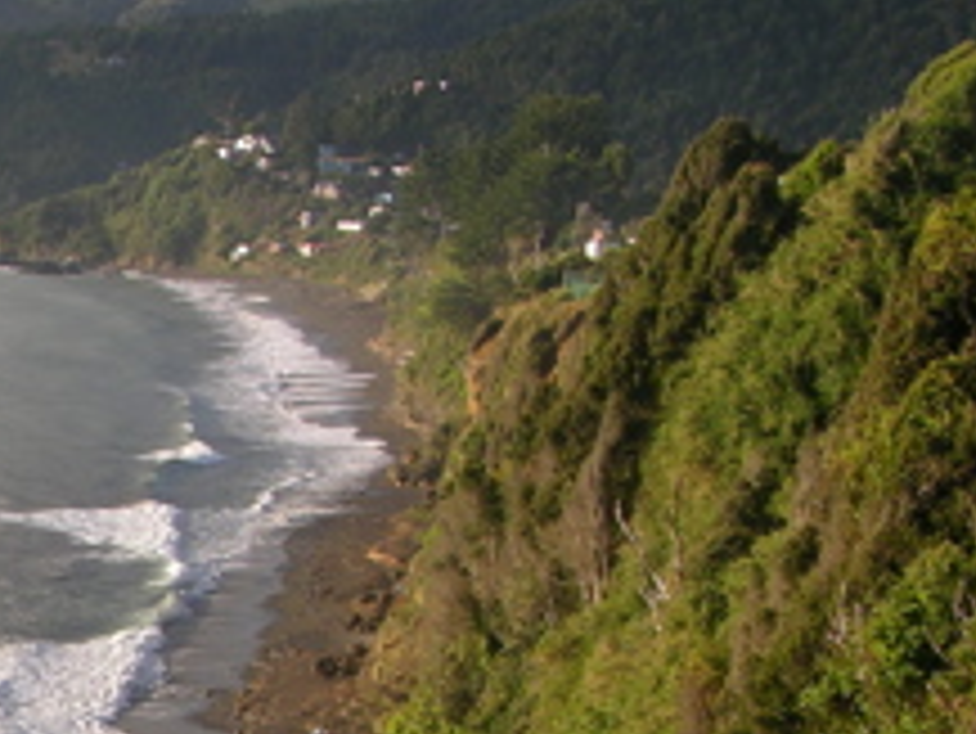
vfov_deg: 14.0
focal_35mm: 103
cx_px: -423
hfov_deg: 17.4
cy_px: 824
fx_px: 2906
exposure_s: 1/156
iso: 50
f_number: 5
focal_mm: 8.9
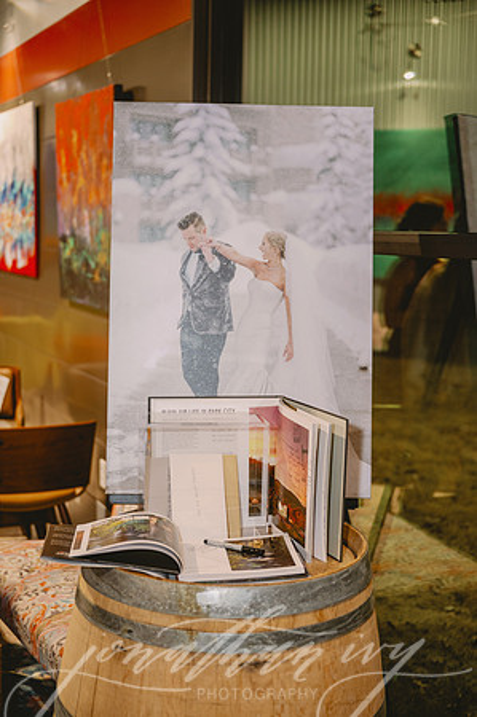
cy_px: 358
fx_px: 1036
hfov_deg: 25.9
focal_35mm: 52
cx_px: 238
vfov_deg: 38.2
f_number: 2.8
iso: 2500
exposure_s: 1/125
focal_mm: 52
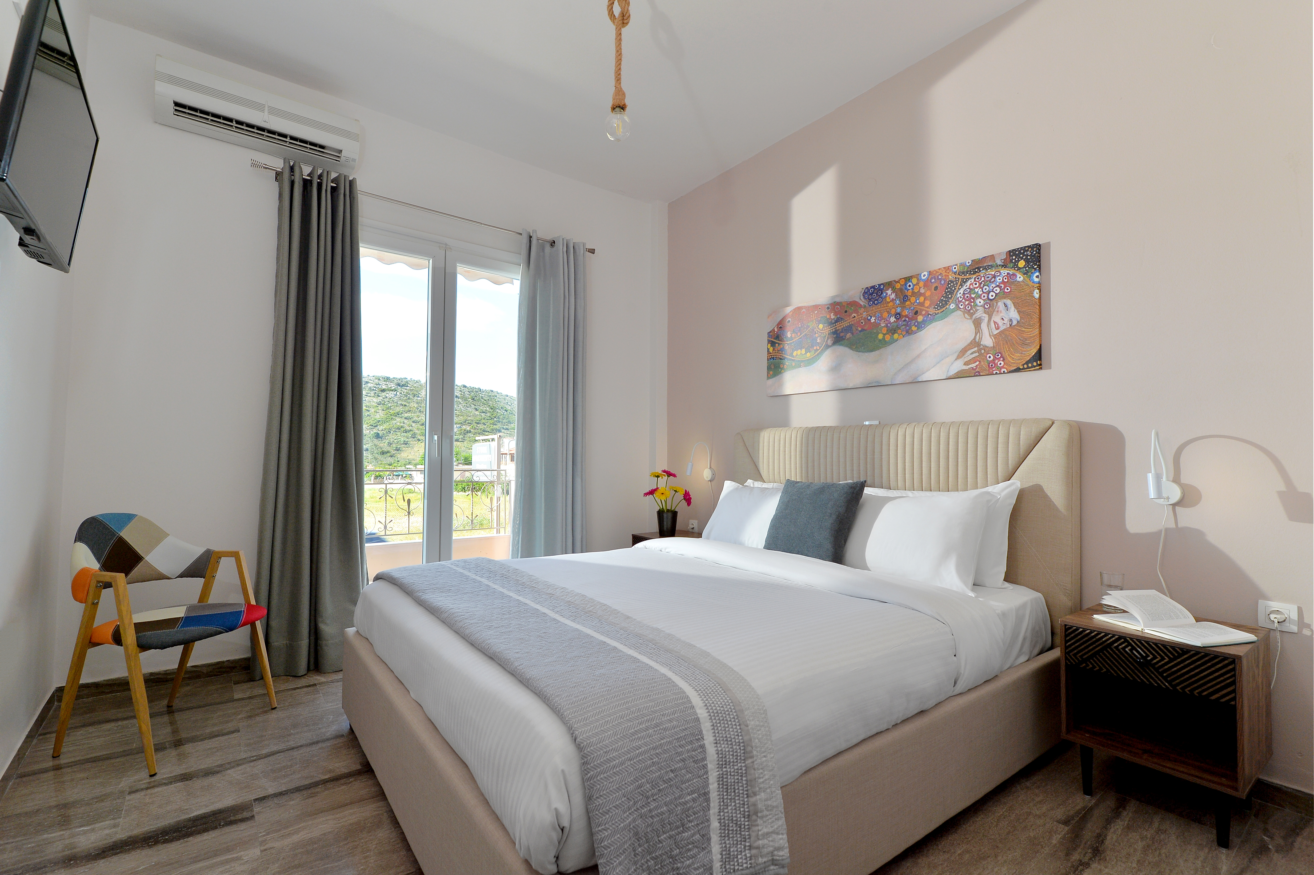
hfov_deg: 96.8
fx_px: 584
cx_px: 657
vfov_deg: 73.7
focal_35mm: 16
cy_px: 438
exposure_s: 1/80
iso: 200
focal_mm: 16
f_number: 8
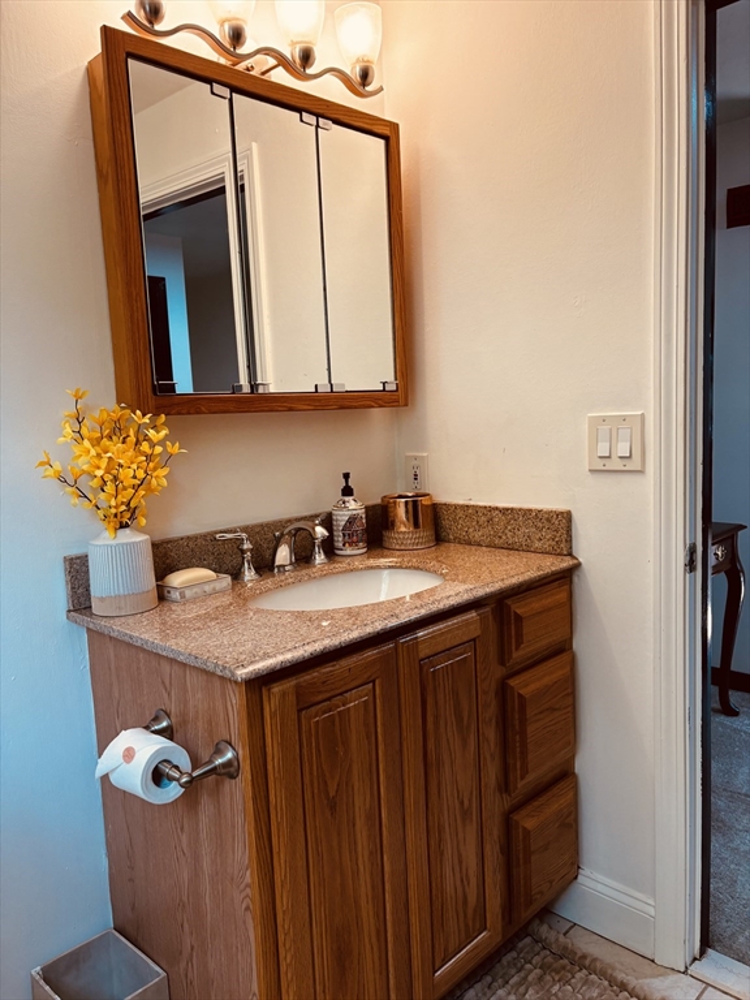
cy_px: 500
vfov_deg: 67.3
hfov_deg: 53.1
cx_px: 375
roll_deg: +1.3
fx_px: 751
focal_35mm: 26
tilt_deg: -8.6
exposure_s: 1/120
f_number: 1.6
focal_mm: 5.96
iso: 100
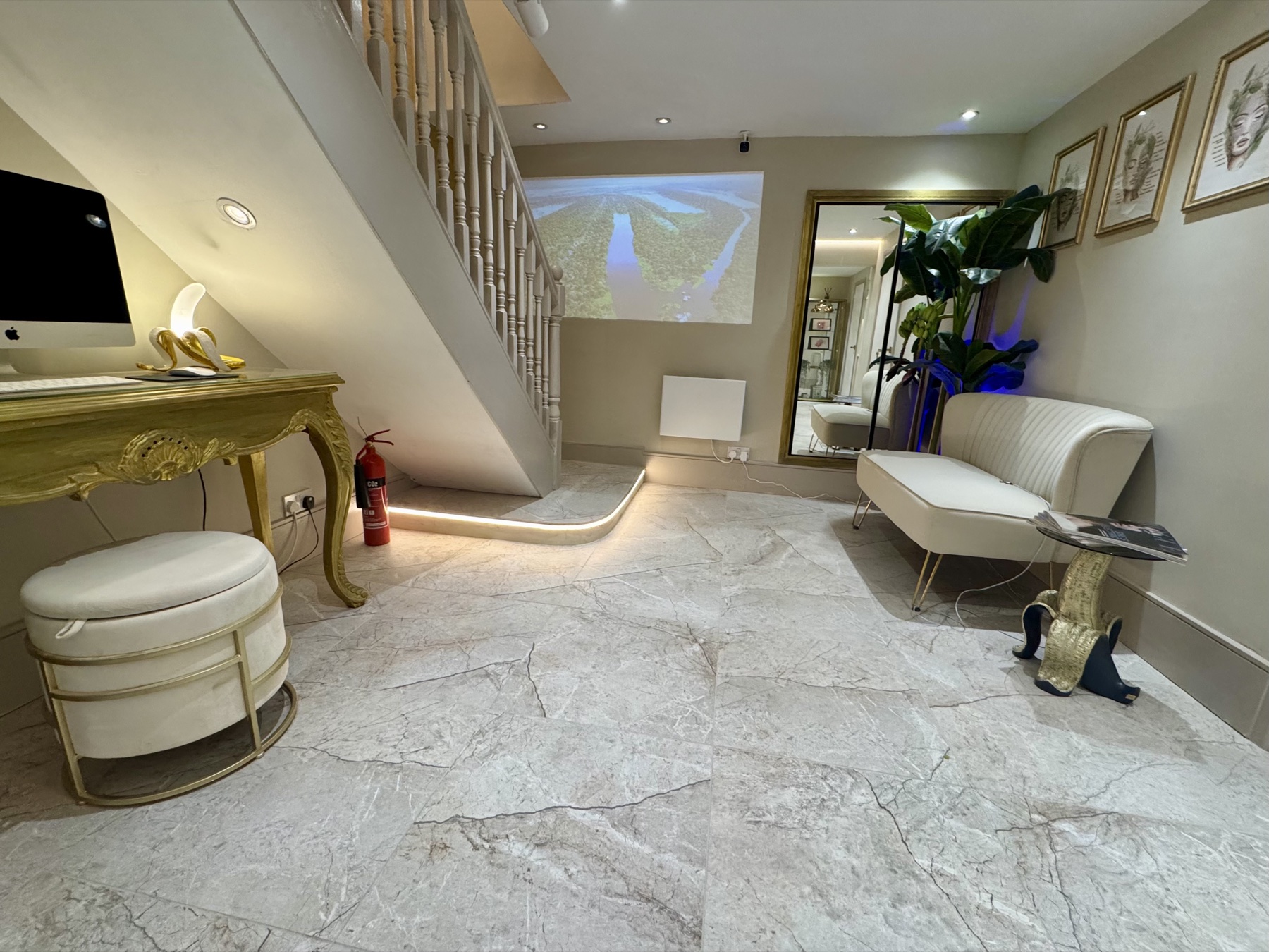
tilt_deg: -13.6
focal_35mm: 14
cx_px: 634
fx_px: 513
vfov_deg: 85.7
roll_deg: +1.3
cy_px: 476
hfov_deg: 102.1
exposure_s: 1/100
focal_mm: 2.22
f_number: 2.2
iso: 250
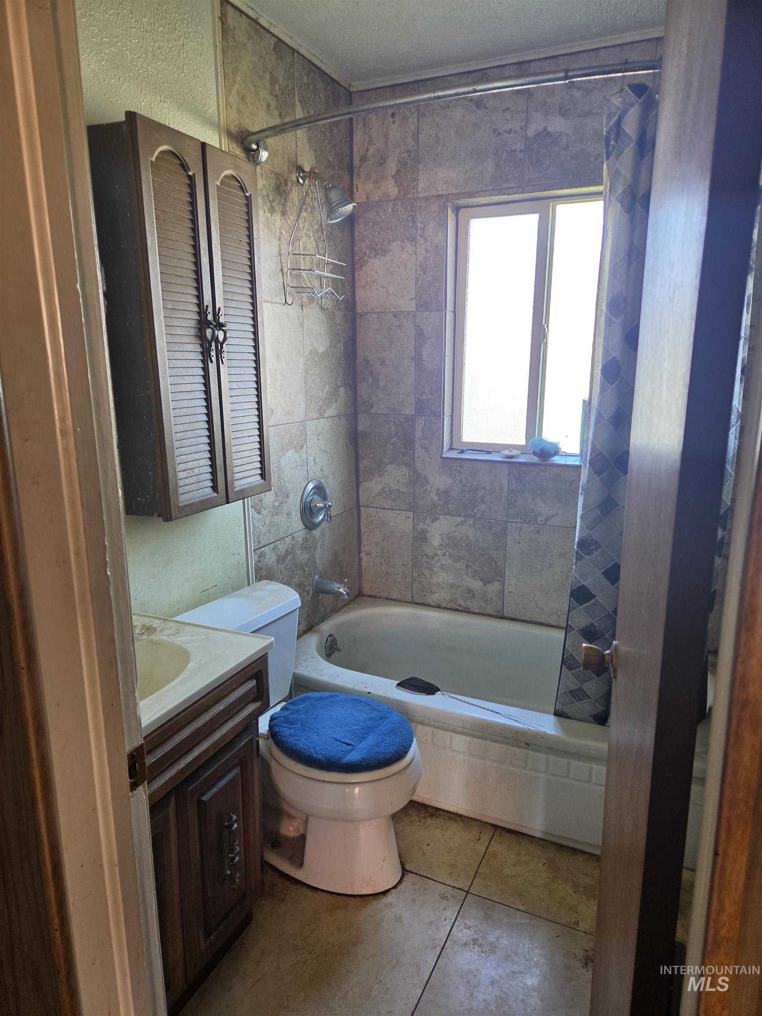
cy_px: 508
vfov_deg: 73.9
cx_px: 381
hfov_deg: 58.9
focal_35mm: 23
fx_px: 675
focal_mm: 5.4
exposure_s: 1/120
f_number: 1.8
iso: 250
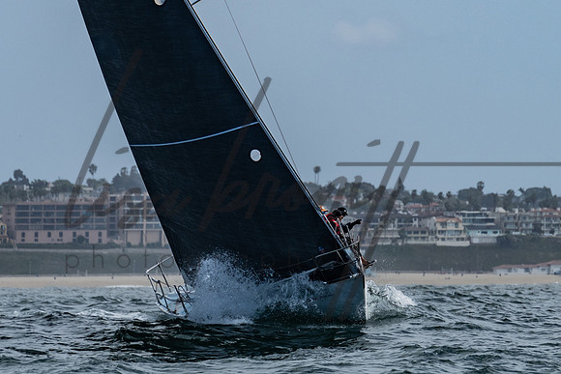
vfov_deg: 2.8
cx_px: 256
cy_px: 123
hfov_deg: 4.2
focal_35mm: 493
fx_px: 7679
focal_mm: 200
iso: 200
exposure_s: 1/2000
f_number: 6.3
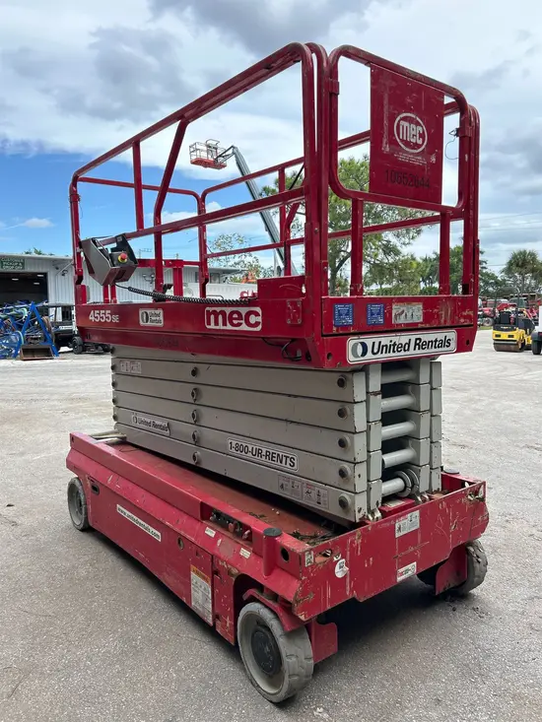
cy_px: 361
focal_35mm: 26
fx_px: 543
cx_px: 271
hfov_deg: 53.1
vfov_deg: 67.3
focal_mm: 5.7
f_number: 1.5
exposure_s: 1/1395
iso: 50
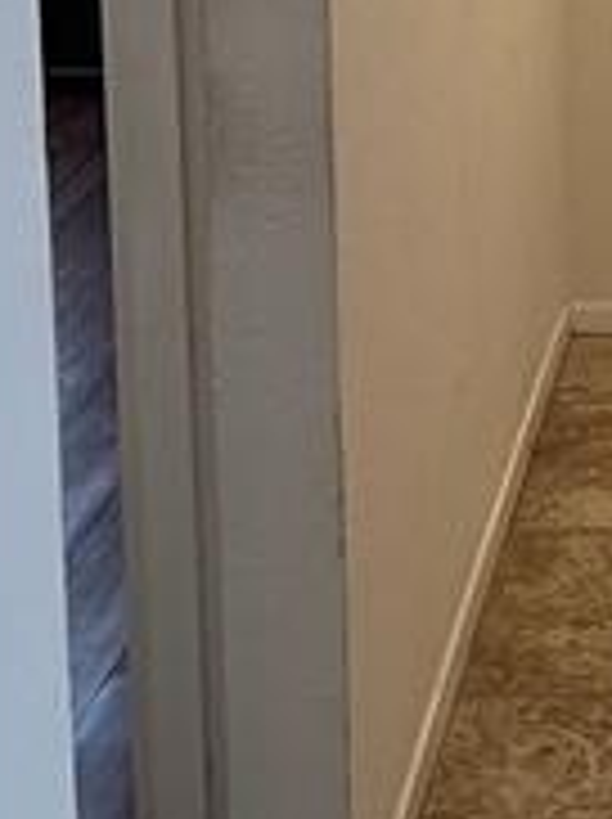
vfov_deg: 17.3
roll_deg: -0.5
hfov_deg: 12.5
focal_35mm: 110
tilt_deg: -11.3
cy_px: -90
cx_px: 1022
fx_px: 2599
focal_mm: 5.1
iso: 100
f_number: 1.6
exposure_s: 1/60
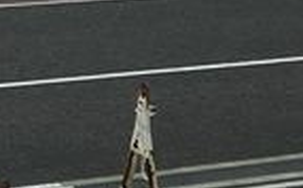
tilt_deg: -2.1
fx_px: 1419
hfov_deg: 11.1
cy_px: -247
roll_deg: -0.5
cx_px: -290
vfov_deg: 7.2
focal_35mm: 172
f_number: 2.2
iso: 25
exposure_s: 1/405
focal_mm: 4.15
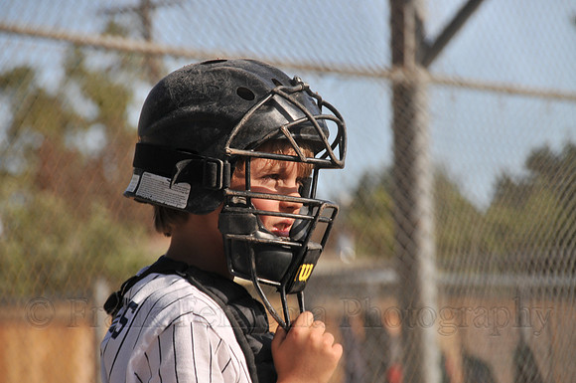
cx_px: 288
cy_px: 192
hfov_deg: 6.9
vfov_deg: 4.6
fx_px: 4793
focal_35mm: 300
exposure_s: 1/250
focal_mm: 200
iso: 200
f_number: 8
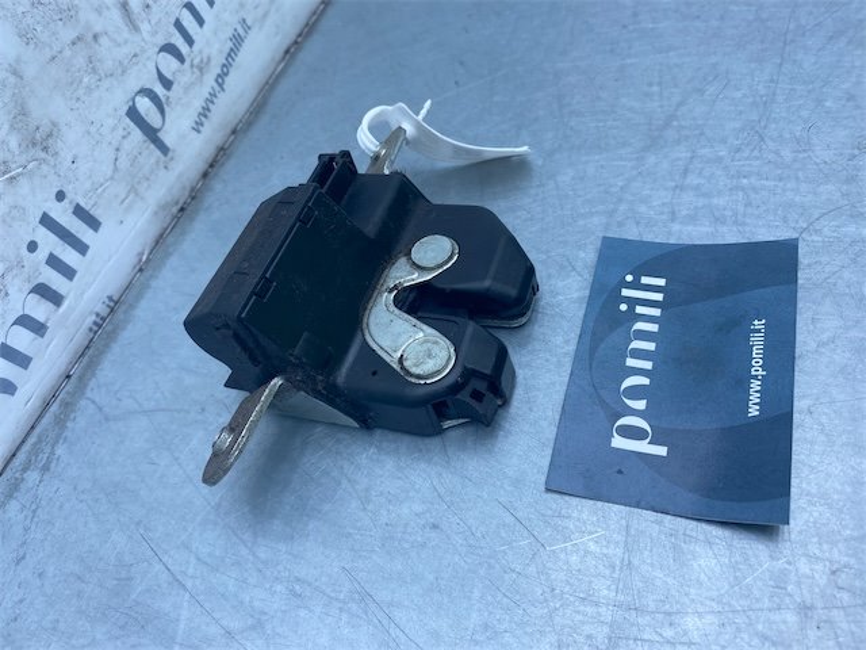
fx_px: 650
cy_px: 325
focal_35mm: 26
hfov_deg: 67.3
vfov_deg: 53.1
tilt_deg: -48.8
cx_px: 433
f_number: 1.8
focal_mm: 4.25
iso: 32
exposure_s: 1/742
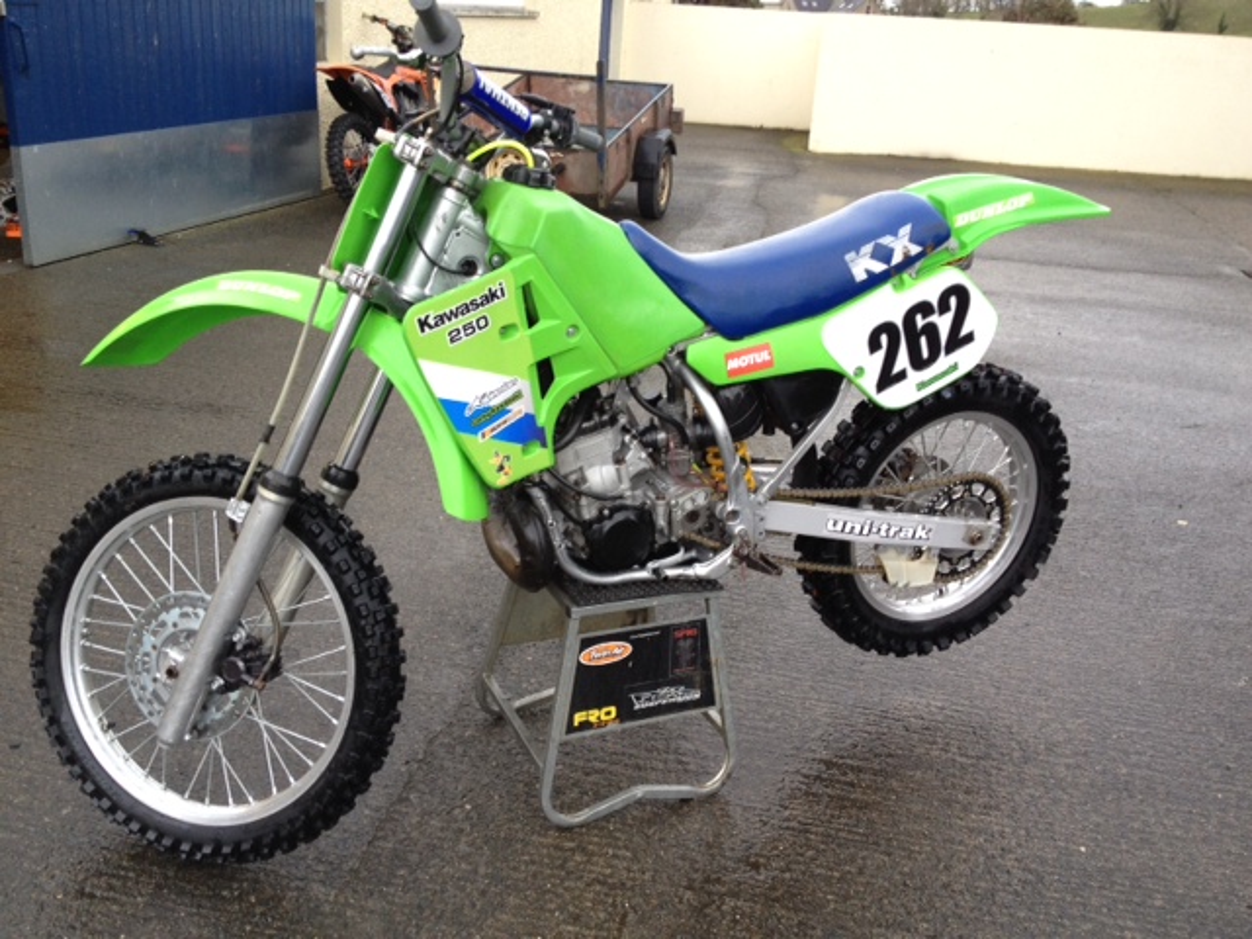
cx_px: 626
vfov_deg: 40.7
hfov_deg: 52.6
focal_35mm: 35
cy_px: 470
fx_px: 1266
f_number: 2.4
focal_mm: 4.28
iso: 80
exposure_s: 1/30
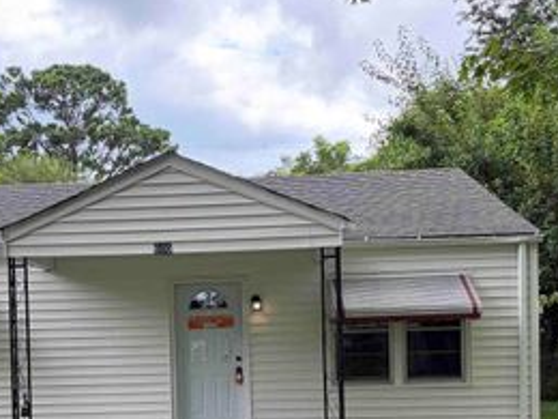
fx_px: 806
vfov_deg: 28.3
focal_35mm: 50
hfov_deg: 37.8
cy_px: 356
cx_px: 195
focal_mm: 5.96
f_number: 1.6
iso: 50
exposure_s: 1/539
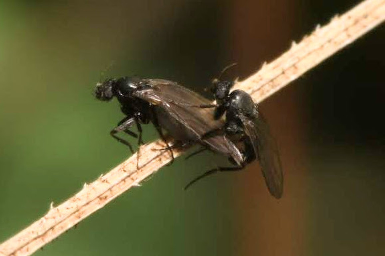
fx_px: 1684
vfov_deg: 8.7
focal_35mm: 158
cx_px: 192
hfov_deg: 13.0
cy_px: 128
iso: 250
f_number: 32
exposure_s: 1/60
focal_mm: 105
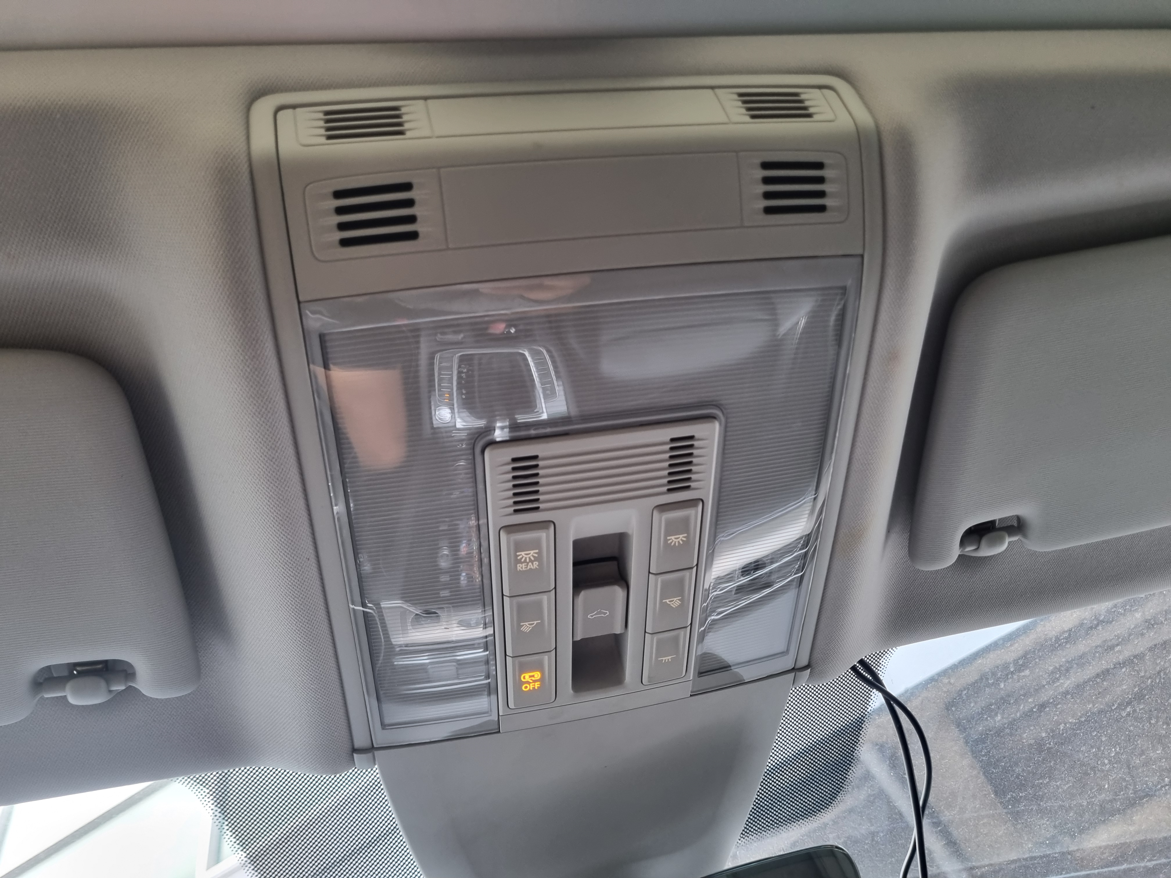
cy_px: 439
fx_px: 880
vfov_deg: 53.1
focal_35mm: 26
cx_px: 586
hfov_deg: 67.3
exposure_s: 1/40
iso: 200
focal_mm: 5.4
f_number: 1.8
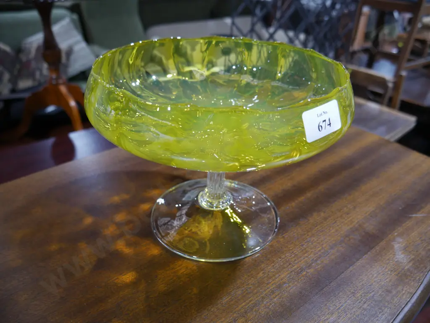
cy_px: 162
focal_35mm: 28
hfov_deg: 63.4
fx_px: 348
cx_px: 215
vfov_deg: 49.8
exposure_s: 1/60
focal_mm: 14
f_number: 3.5
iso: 500
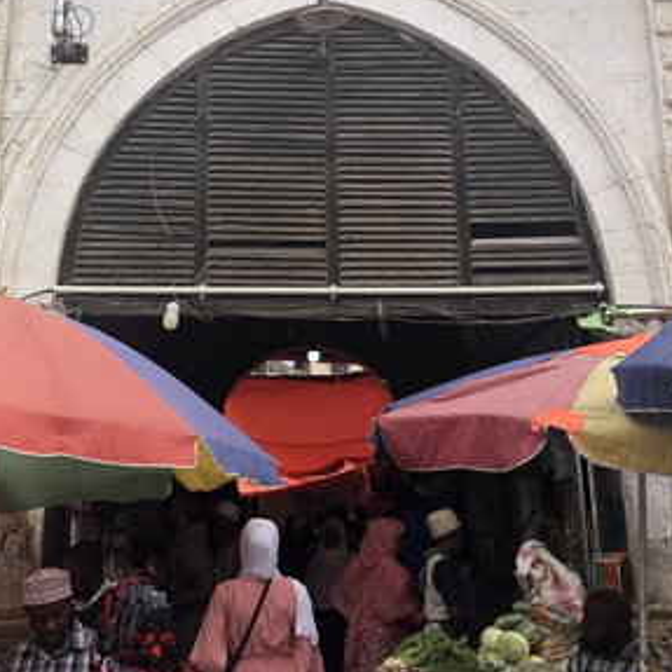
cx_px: 307
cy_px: 198
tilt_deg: +16.9
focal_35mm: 46
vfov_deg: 36.2
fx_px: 1010
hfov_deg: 36.8
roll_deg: +0.6
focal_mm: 4
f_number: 1.8
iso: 20
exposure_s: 1/1066
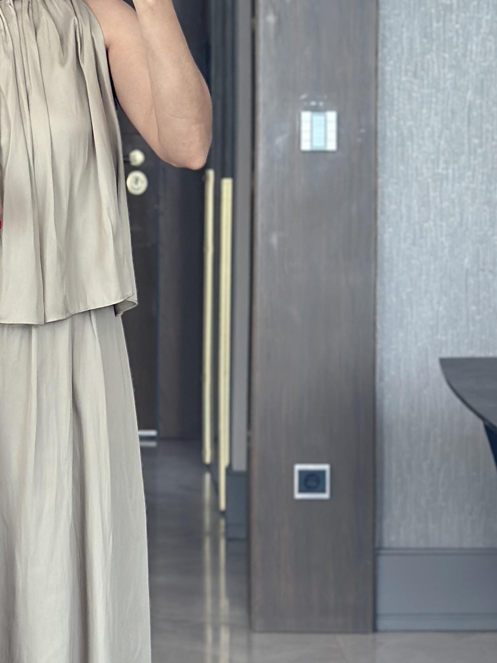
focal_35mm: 119
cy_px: 372
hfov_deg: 12.3
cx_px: 16
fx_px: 2277
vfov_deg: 16.5
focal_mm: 6.86
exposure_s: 1/147
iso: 125
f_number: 1.78
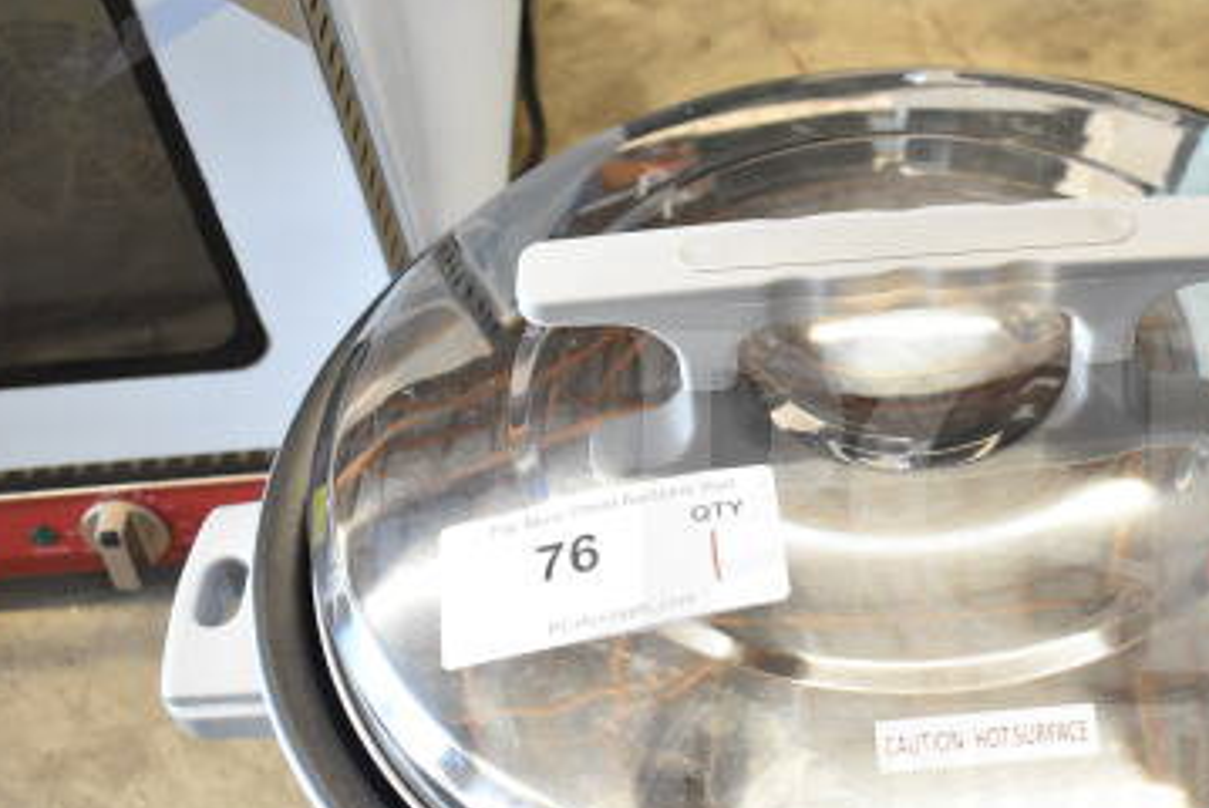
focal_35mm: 56
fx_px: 1882
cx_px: 929
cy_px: 598
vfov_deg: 24.0
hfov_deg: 34.7
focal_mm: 22
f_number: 4
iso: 1600
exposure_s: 1/60
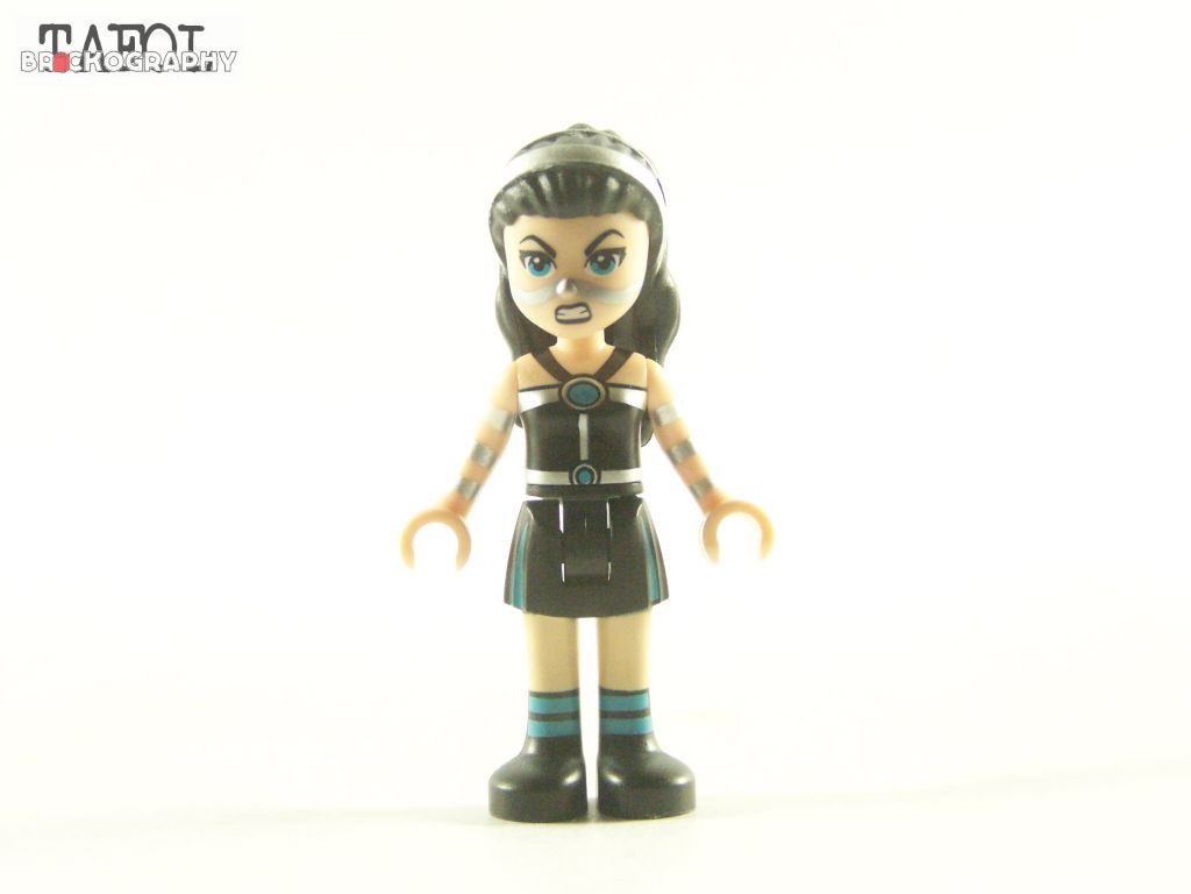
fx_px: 2580
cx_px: 596
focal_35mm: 75
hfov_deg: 26.0
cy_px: 447
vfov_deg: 19.6
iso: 400
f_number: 3.2
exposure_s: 1/60
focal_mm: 12.4
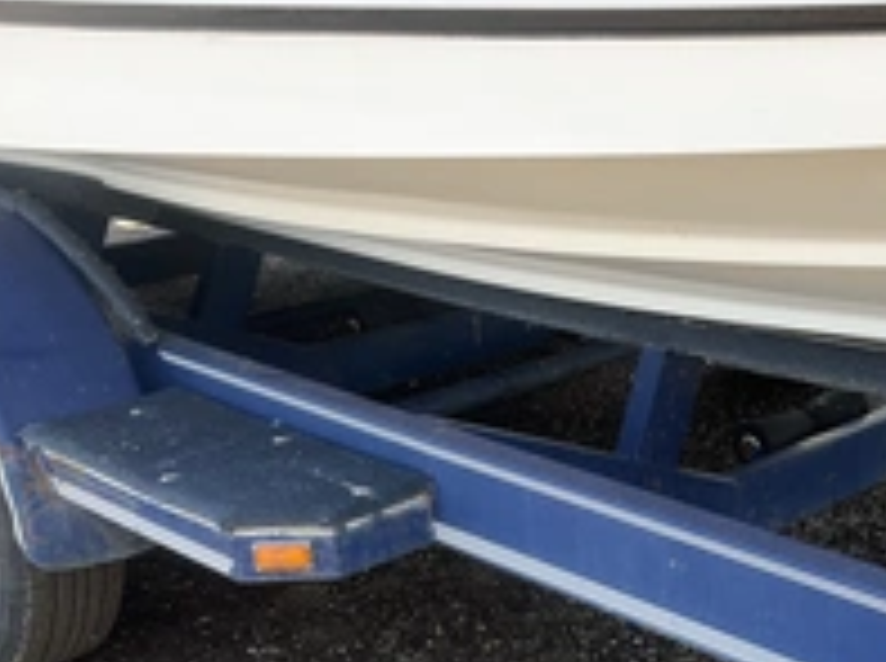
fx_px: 1507
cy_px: 464
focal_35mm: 59
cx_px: 769
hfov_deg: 31.5
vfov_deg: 24.6
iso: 25
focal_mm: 3
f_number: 1.8
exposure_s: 1/383
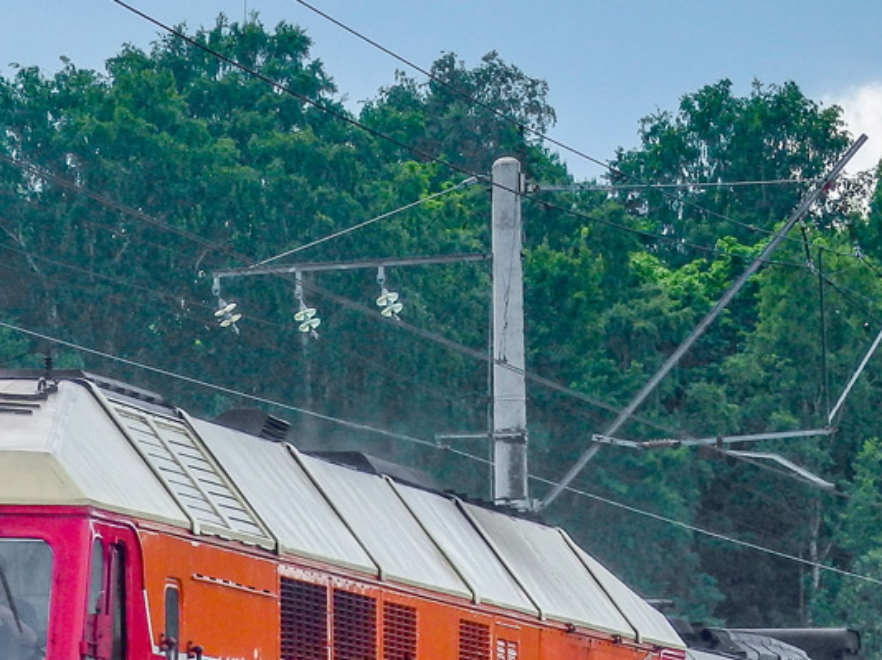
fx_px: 7080
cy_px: 525
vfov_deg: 5.3
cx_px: 472
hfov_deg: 7.1
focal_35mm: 278
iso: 100
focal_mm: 19
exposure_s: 1/400
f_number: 5
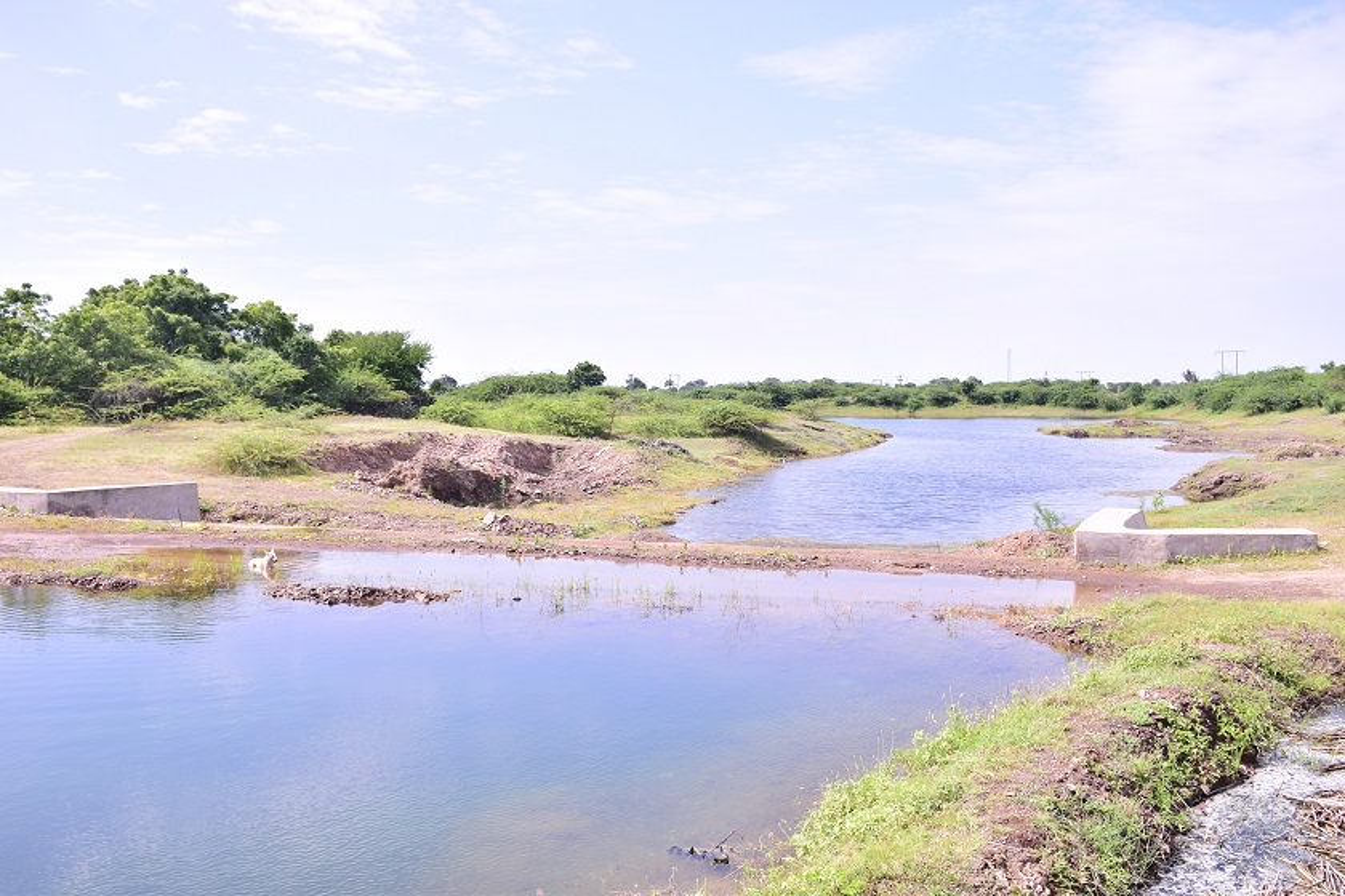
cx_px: 672
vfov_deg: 43.6
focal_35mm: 30
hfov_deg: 61.9
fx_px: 1121
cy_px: 448
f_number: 6.3
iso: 100
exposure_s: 1/200
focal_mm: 20
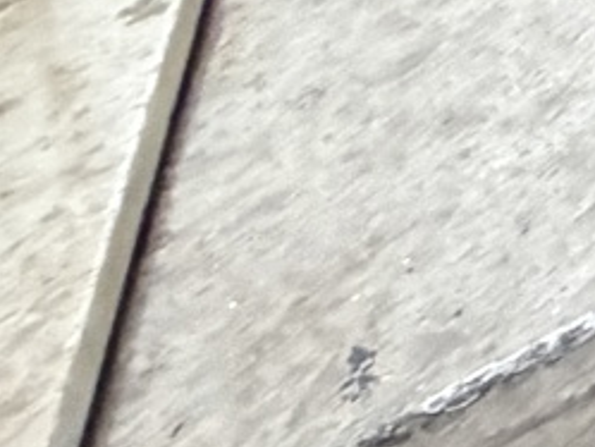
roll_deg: +3.8
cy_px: -1066
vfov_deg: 9.3
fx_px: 1857
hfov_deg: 8.8
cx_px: 2251
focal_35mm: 108
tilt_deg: -16.1
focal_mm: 2.22
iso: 320
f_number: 2.2
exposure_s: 1/94
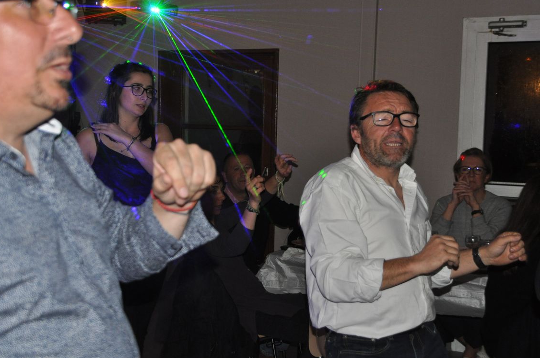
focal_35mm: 58
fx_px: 869
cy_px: 162
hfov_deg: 34.5
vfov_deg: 23.3
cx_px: 248
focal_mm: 34
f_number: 4.5
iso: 800
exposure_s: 1/60
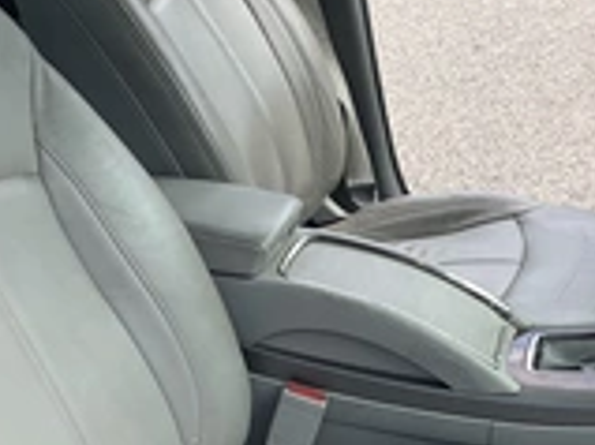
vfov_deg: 20.1
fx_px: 1254
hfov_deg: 26.6
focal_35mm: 73
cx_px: 221
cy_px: 292
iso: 25
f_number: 1.8
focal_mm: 3
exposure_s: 1/495
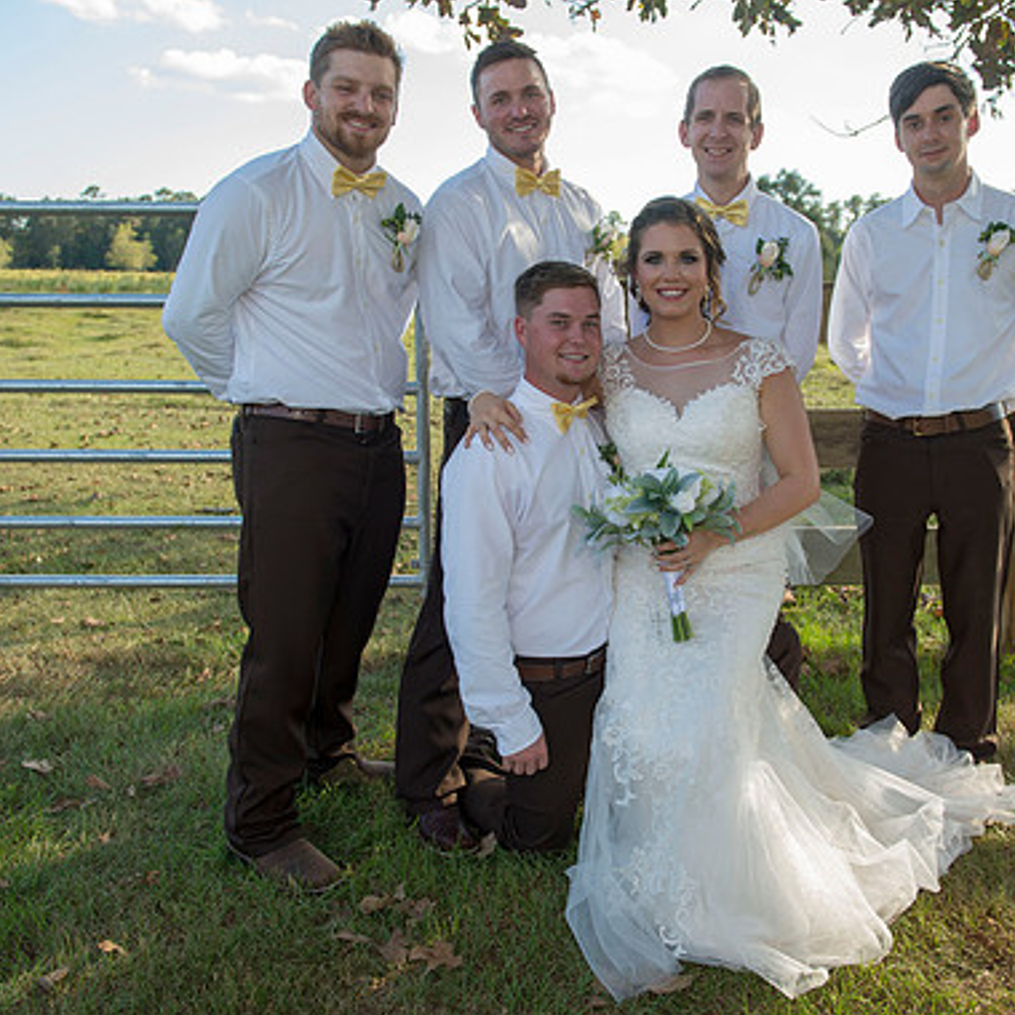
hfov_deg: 47.0
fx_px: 1161
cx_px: 593
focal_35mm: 35
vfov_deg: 47.2
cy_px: 510
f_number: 4.5
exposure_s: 1/320
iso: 200
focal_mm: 27
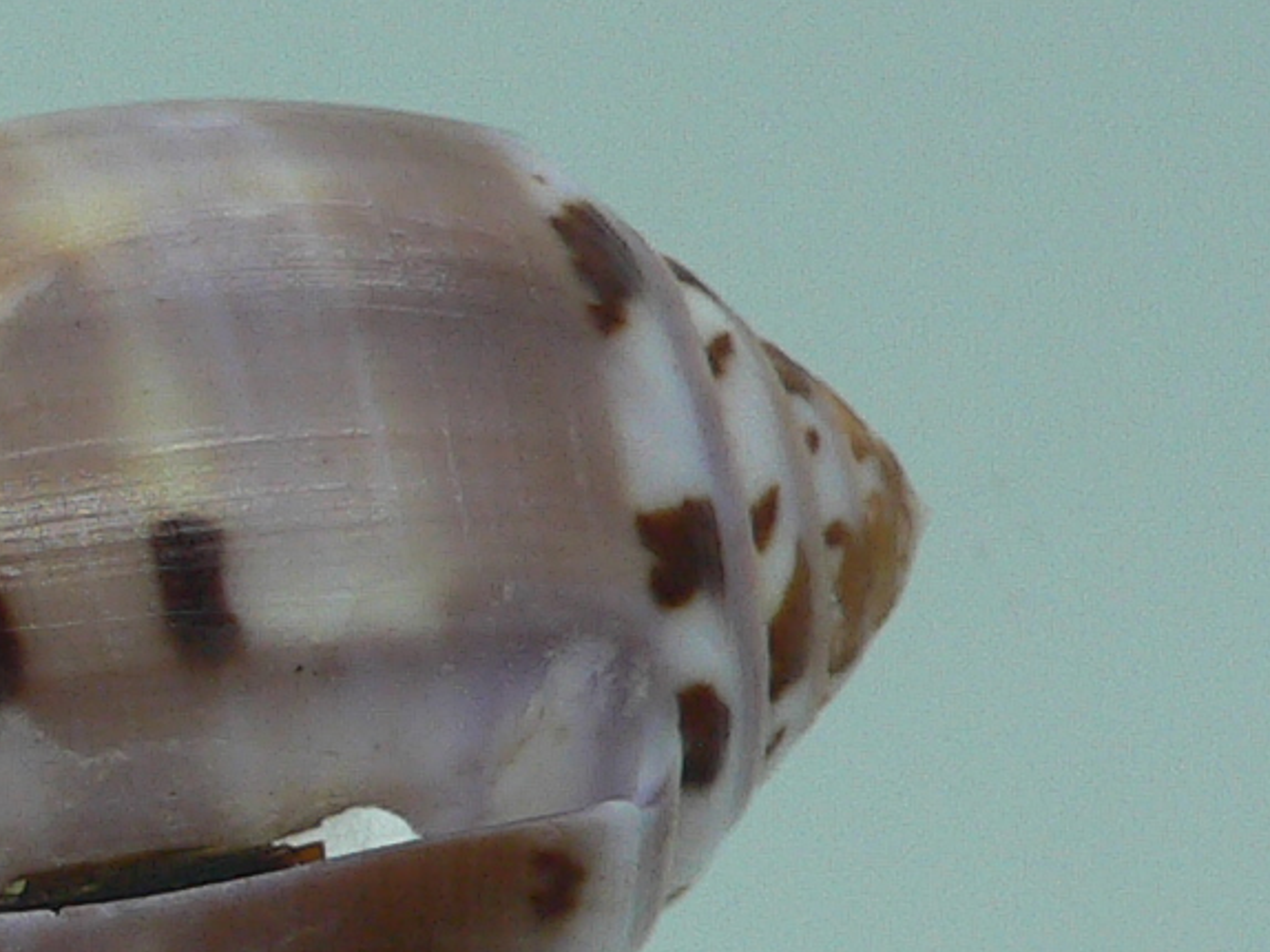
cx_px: -531
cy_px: 1016
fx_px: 4511
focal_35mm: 123
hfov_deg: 15.1
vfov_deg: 11.9
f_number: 2.8
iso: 80
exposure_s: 1/60
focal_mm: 4.6
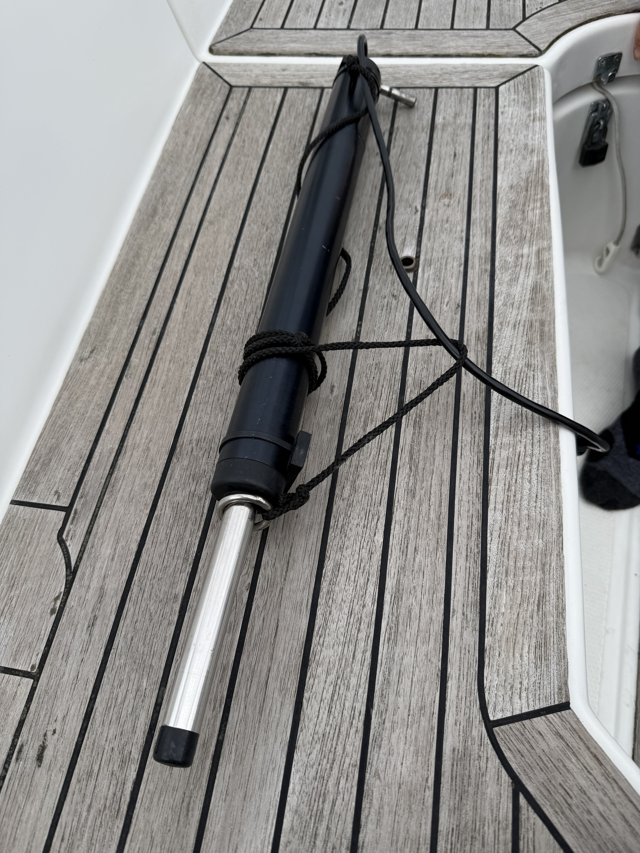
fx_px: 592
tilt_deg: -61.8
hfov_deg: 56.8
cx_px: 320
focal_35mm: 24
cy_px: 426
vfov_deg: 71.6
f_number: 1.78
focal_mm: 6.76
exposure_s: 1/4673
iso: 80
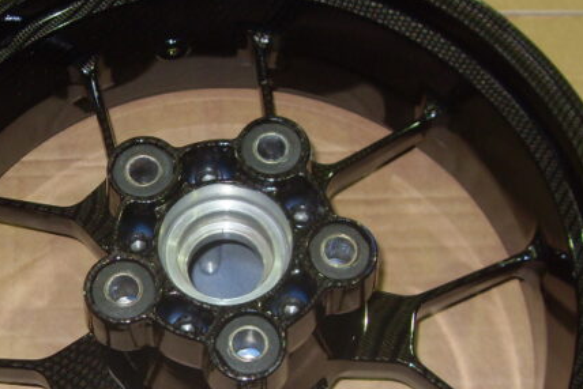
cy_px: 307
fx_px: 1102
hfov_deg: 29.6
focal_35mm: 68
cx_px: 252
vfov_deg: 19.9
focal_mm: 6.3
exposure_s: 1/45
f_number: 2.8
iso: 100
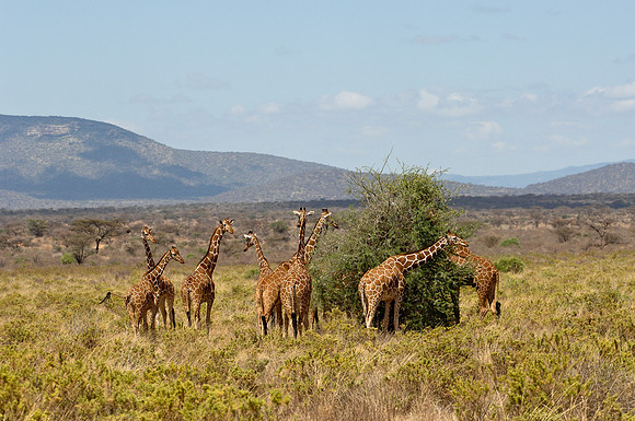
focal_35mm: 202
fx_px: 3567
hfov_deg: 10.2
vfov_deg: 6.8
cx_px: 318
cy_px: 210
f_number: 5.6
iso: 200
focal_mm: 135
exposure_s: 1/750
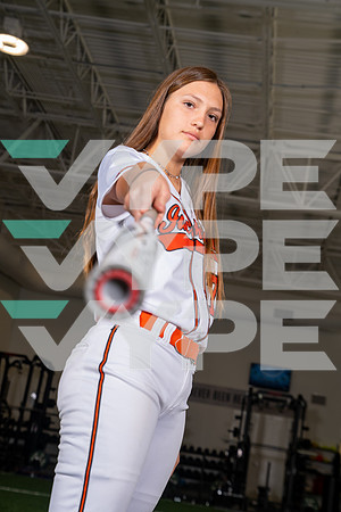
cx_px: 170
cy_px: 256
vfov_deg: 31.0
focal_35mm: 65
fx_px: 923
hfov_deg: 20.9
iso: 200
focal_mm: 65
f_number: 5.6
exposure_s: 1/200
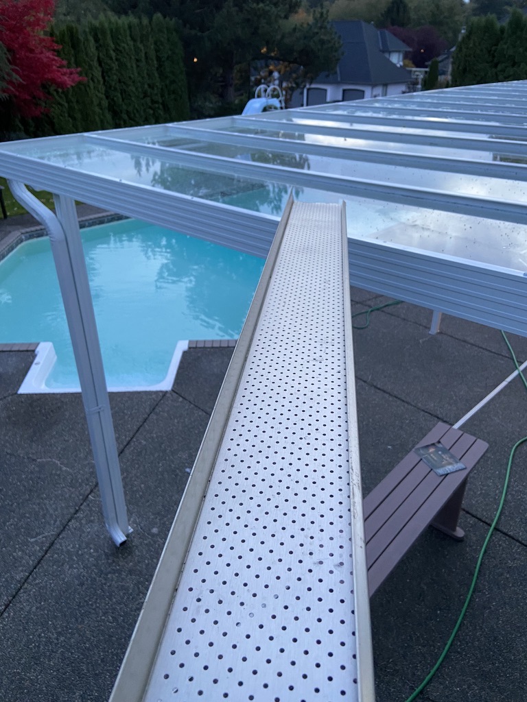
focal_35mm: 26
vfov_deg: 67.3
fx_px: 528
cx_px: 264
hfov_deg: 53.1
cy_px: 351
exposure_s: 1/60
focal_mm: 4.25
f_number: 1.8
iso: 200
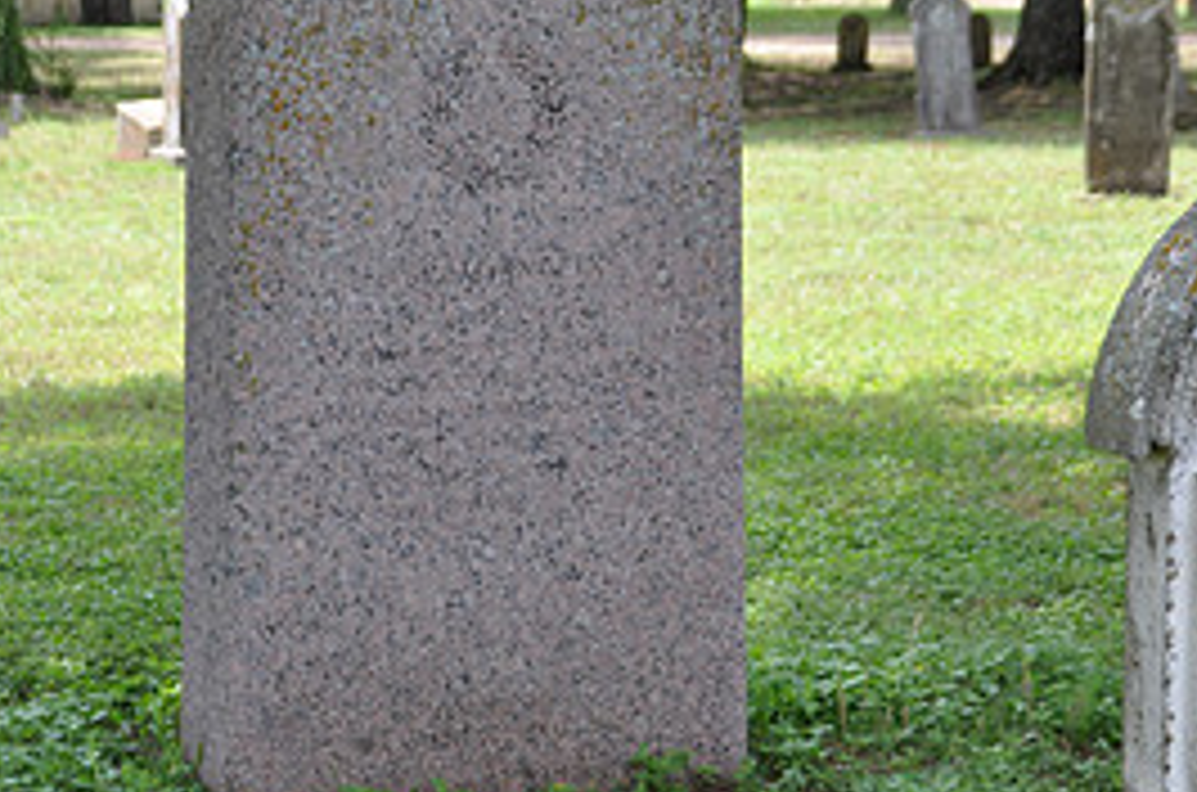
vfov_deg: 9.5
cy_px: 277
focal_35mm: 144
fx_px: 4777
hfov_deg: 14.3
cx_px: 526
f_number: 5.6
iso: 200
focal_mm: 44
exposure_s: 1/125
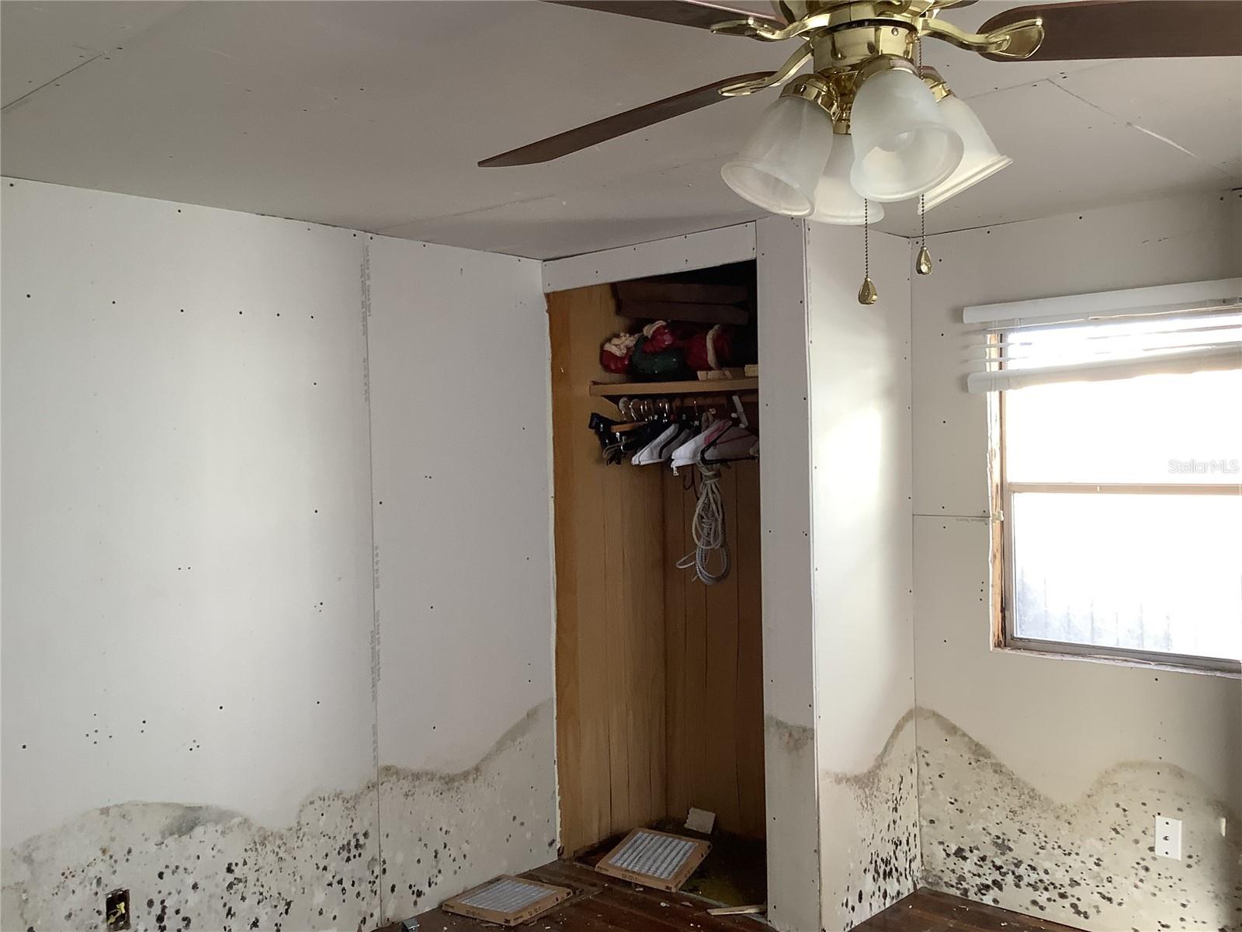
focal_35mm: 31
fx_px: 1112
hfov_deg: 58.4
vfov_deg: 45.4
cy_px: 466
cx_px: 621
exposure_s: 1/50
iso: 50
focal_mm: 3.3
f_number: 2.4
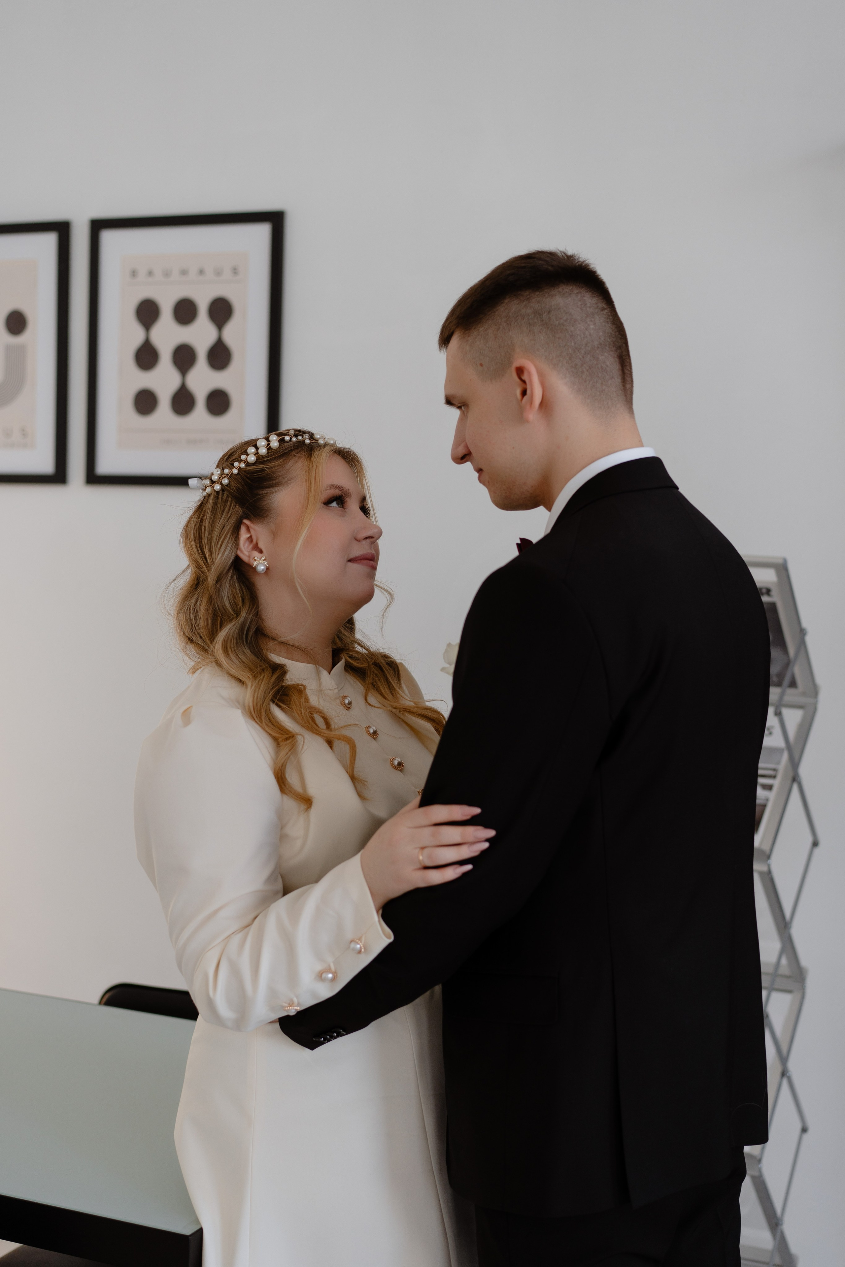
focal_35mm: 55
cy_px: 634
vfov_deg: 36.2
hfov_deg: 24.6
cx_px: 422
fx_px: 1936
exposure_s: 1/125
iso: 200
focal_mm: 55
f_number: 3.2
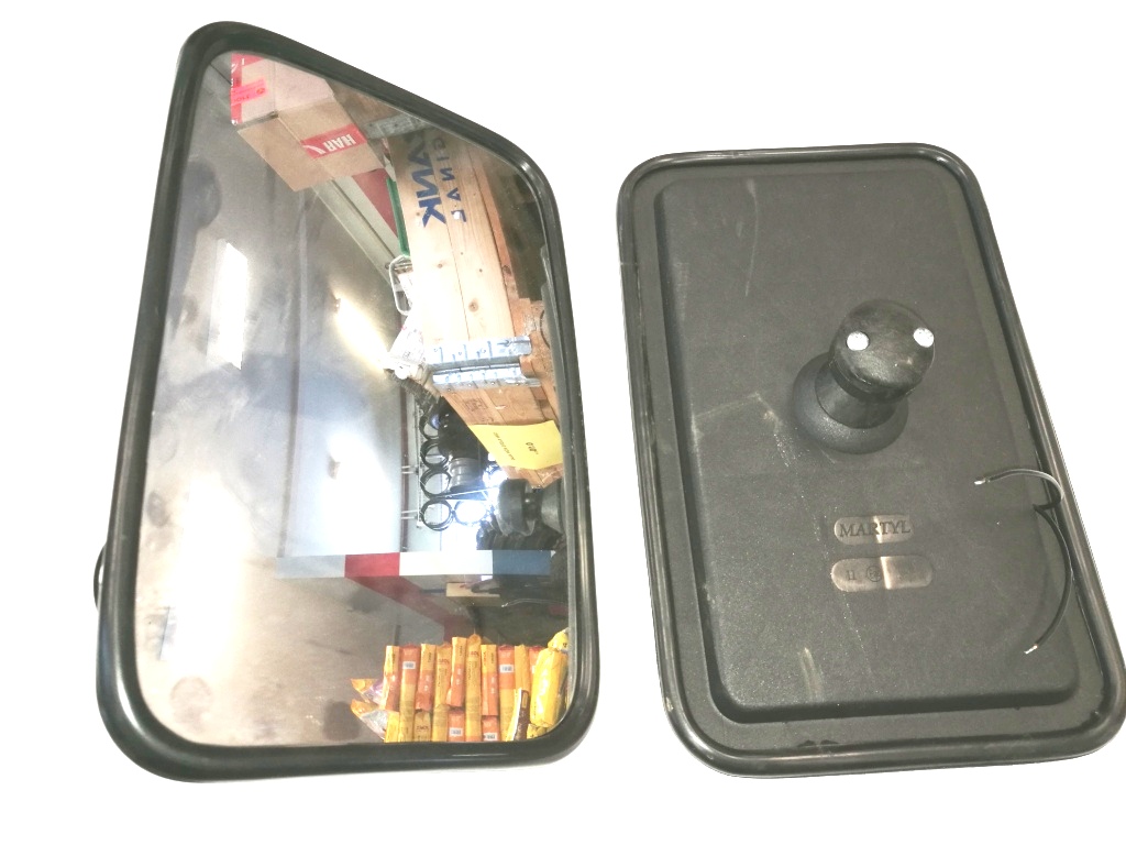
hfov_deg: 65.3
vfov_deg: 51.4
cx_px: 563
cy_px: 422
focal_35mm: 27
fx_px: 878
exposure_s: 1/50
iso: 125
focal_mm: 4.5
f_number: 2.2
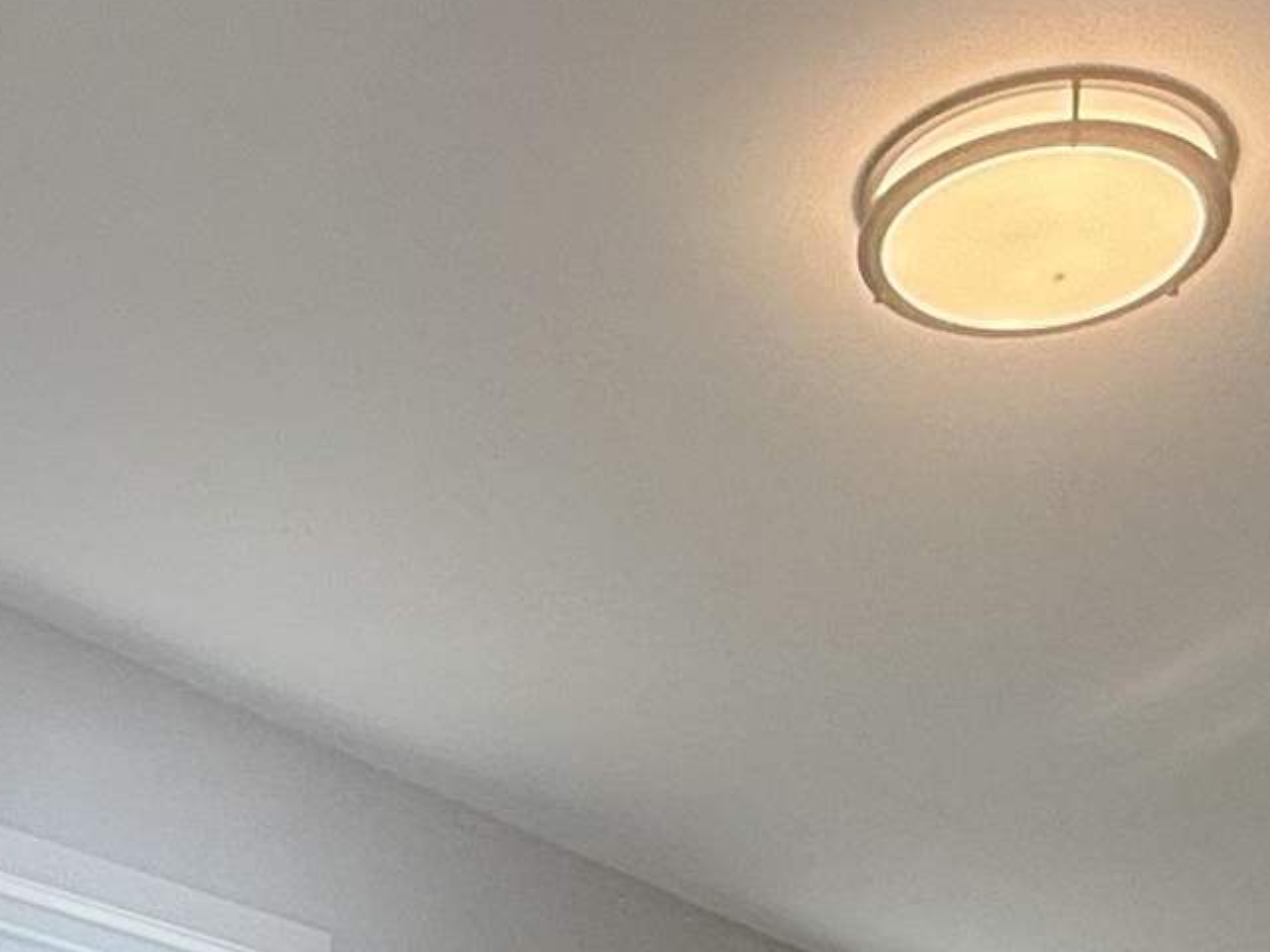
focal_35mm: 67
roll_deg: -1.3
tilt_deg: +1.7
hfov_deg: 28.7
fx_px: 2457
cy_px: 1633
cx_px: 382
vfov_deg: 18.1
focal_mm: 2.22
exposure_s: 1/130
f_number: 2.2
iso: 64
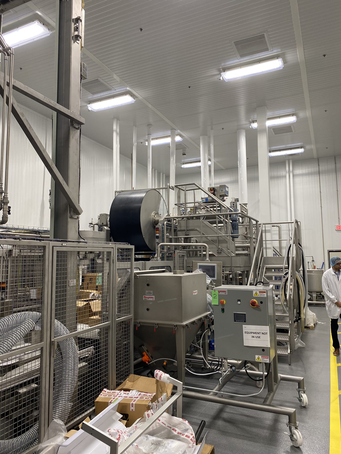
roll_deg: -0.8
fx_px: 341
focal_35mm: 26
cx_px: 170
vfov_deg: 67.3
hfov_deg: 53.1
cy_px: 227
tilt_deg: +6.2
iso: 100
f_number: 1.8
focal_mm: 4.25
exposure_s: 1/120
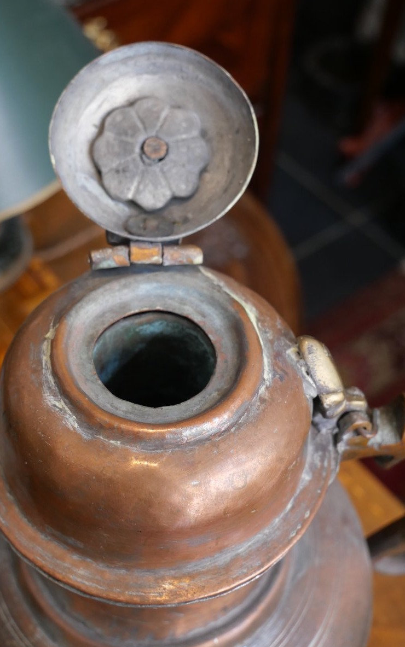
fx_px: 759
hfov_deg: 29.8
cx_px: 167
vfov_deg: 46.2
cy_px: 324
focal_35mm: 43
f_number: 4.1
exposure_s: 1/60
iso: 800
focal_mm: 20
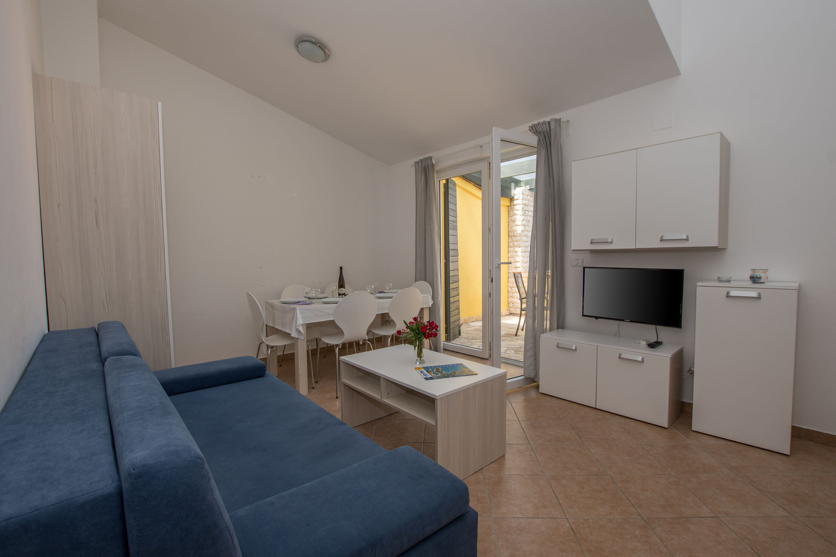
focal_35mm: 15
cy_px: 278
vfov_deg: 77.3
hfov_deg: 100.4
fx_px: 348
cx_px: 418
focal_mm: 10
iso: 100
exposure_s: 1/40
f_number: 5.6
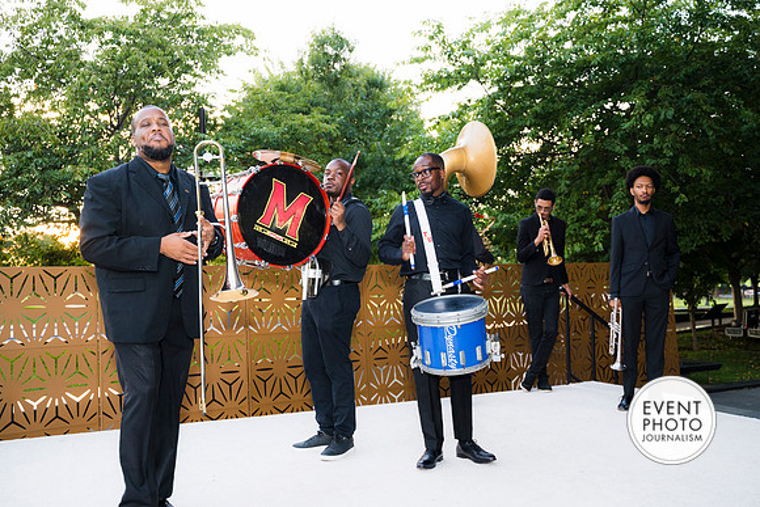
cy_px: 254
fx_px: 676
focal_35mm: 32
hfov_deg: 58.7
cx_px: 380
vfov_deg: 41.1
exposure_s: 1/100
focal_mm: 32
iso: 800
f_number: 3.5
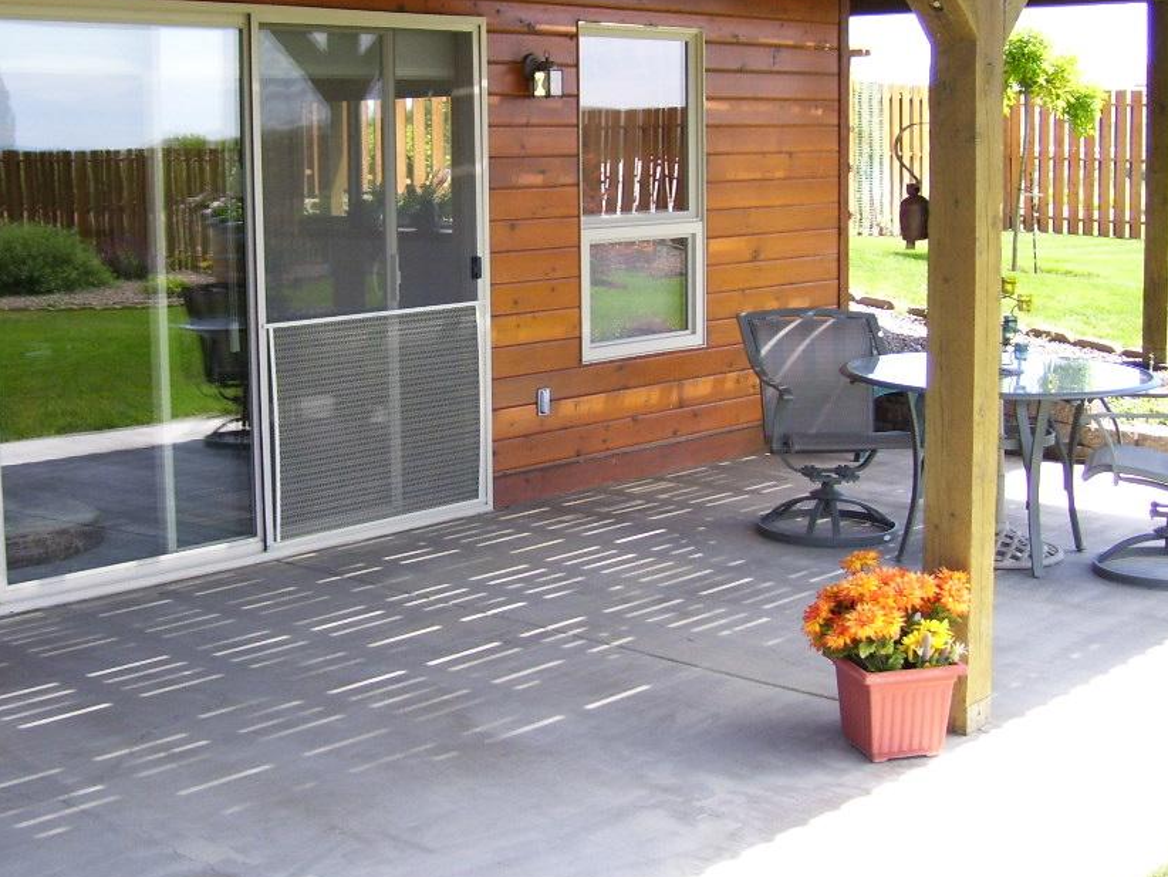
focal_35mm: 54
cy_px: 331
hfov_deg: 35.4
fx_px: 1823
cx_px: 463
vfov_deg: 27.0
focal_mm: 6
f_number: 2.7
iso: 80
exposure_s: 1/250
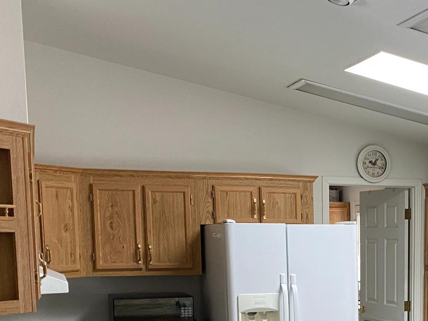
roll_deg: +0.2
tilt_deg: -8.6
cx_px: 392
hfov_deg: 30.6
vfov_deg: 23.3
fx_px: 742
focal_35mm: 60
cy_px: 331
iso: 125
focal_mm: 4.25
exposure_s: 1/73
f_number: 1.8
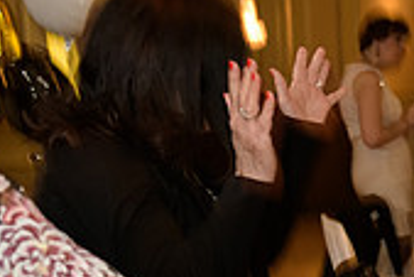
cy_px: 369
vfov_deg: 11.1
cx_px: 639
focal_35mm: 120
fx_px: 1381
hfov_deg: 15.6
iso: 1000
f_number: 3.2
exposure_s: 1/125
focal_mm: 35
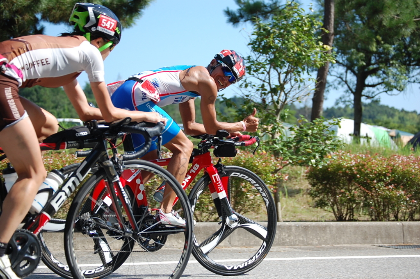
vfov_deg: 14.7
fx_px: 1084
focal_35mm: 93
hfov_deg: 21.9
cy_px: 140
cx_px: 210
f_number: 4.2
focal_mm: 62
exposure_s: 1/1000
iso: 250
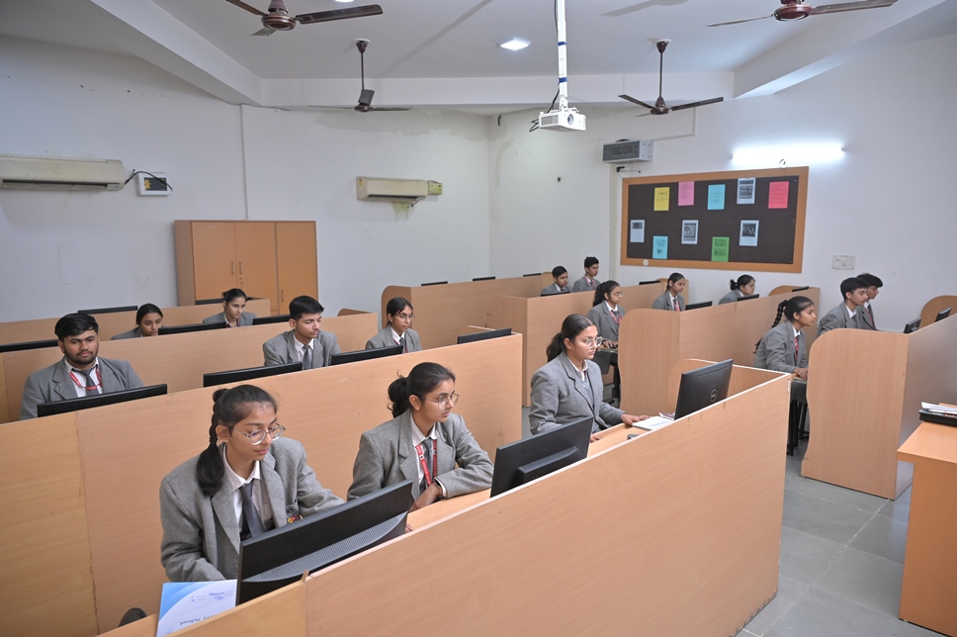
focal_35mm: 24
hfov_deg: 73.8
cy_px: 318
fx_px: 638
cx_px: 478
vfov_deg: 53.1
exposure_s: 1/100
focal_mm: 24
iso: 1250
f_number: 4
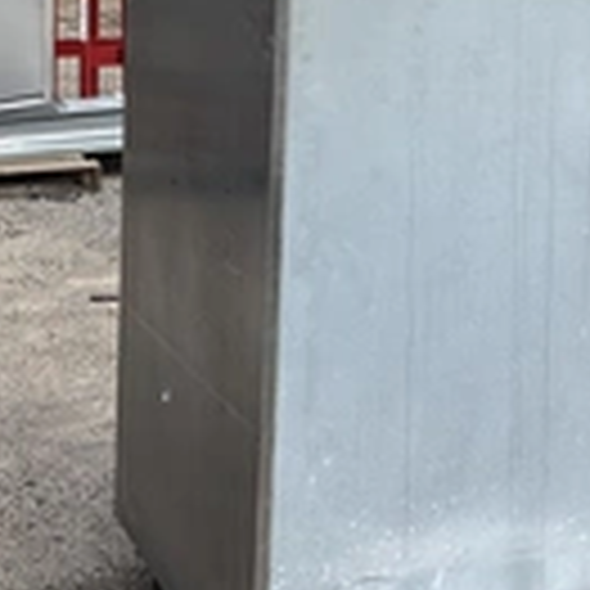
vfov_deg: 21.9
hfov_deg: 21.9
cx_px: 459
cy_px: 104
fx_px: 1504
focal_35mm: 78
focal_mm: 3
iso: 25
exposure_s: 1/1451
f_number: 1.8
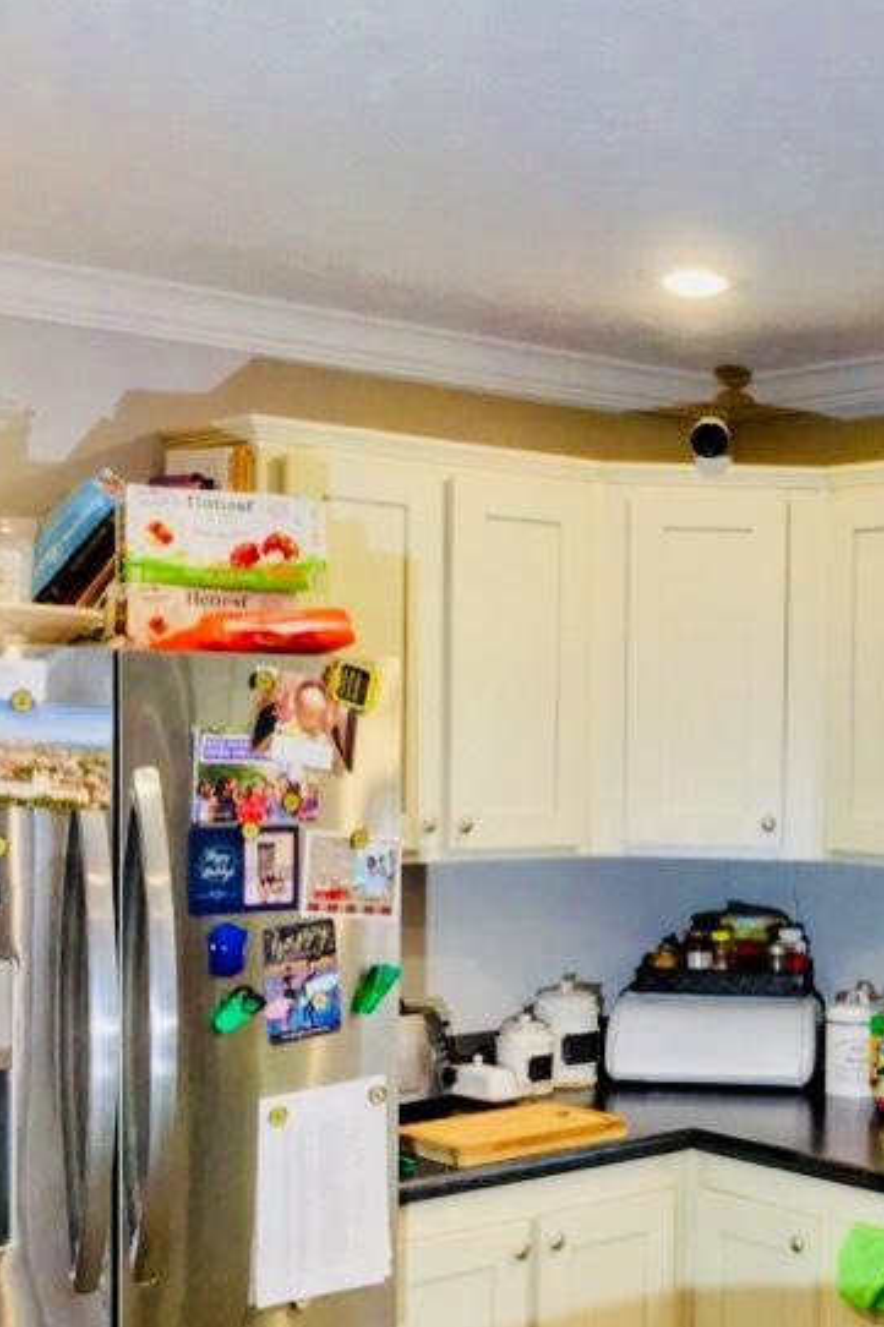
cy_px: 798
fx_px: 2101
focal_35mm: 57
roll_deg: -0.8
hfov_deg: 22.8
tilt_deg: -1.7
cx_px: 894
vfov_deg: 34.9
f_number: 2.2
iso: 40
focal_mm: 4.15
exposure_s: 1/30
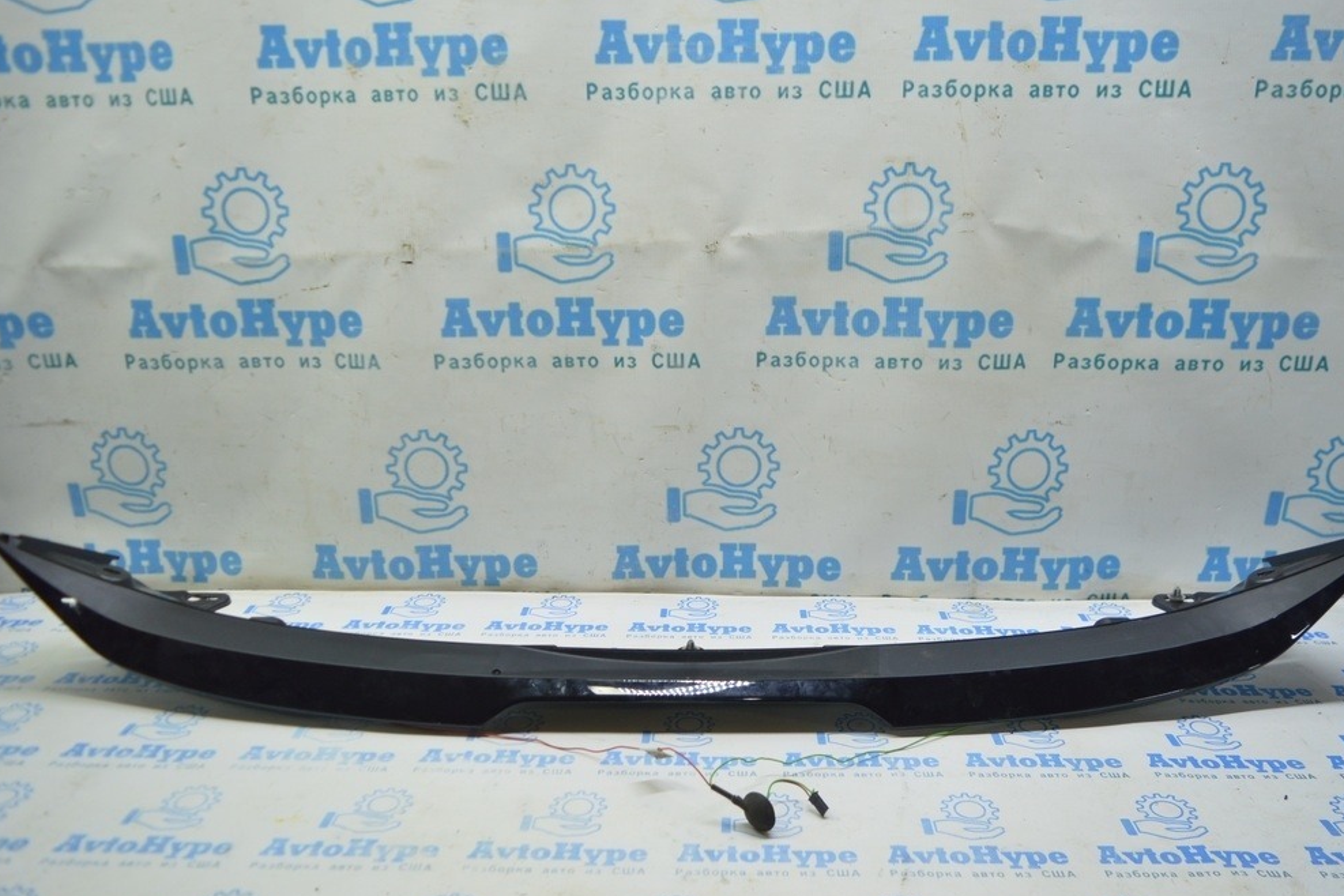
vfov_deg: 46.4
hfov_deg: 65.5
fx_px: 1045
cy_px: 441
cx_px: 693
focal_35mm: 28
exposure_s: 1/40
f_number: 3.5
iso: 400
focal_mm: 18
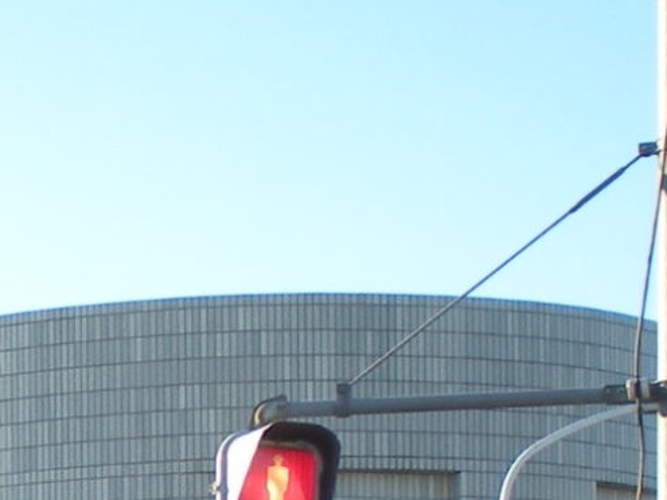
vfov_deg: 6.4
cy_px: 1011
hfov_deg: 8.7
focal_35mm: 227
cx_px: -30
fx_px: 4374
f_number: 4.9
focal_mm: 7.4
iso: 64
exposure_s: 1/165
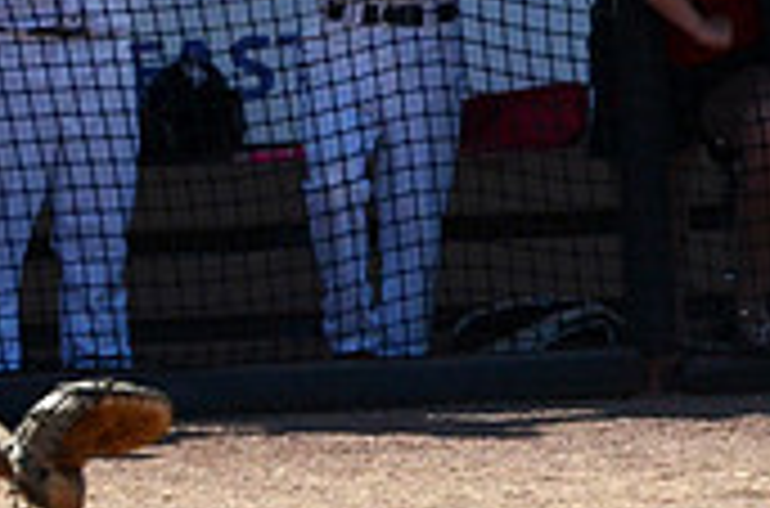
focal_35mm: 838
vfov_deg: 1.6
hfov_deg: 2.5
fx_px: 17868
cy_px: 108
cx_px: 612
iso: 1000
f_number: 5
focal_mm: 165
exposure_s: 1/8000
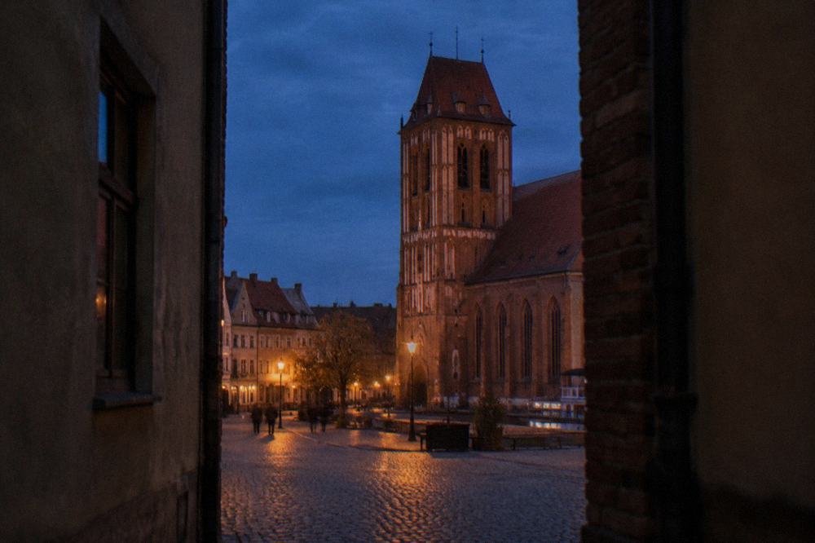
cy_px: 272
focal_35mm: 40
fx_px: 905
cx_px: 408
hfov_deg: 48.5
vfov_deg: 33.4
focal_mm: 40
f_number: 3.5
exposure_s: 1/125
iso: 4000
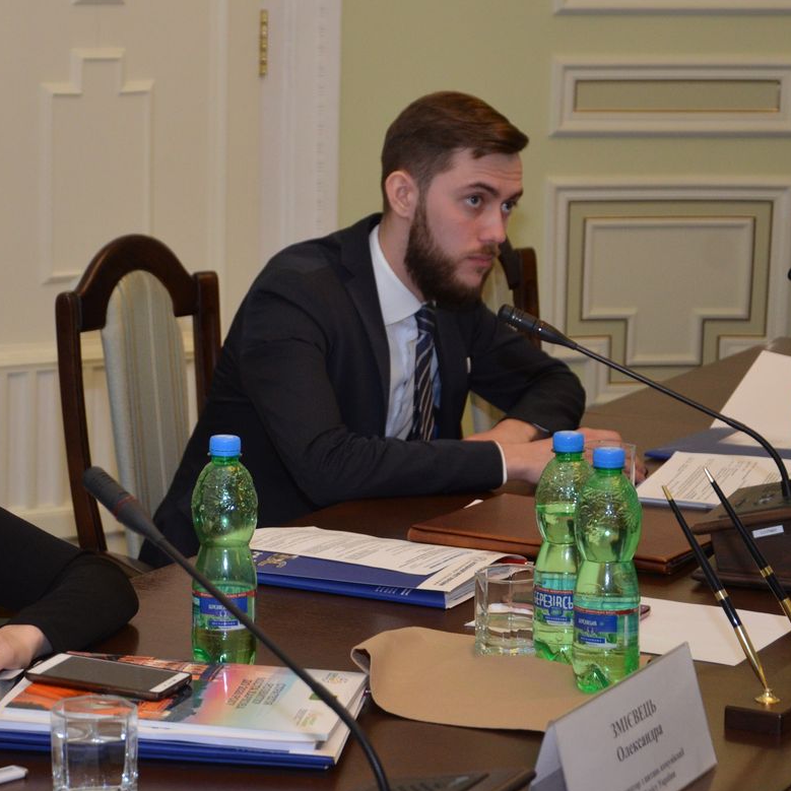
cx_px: 195
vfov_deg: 18.1
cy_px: 372
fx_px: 2482
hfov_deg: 18.0
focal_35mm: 96
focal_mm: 42
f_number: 4.8
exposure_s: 1/160
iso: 1250
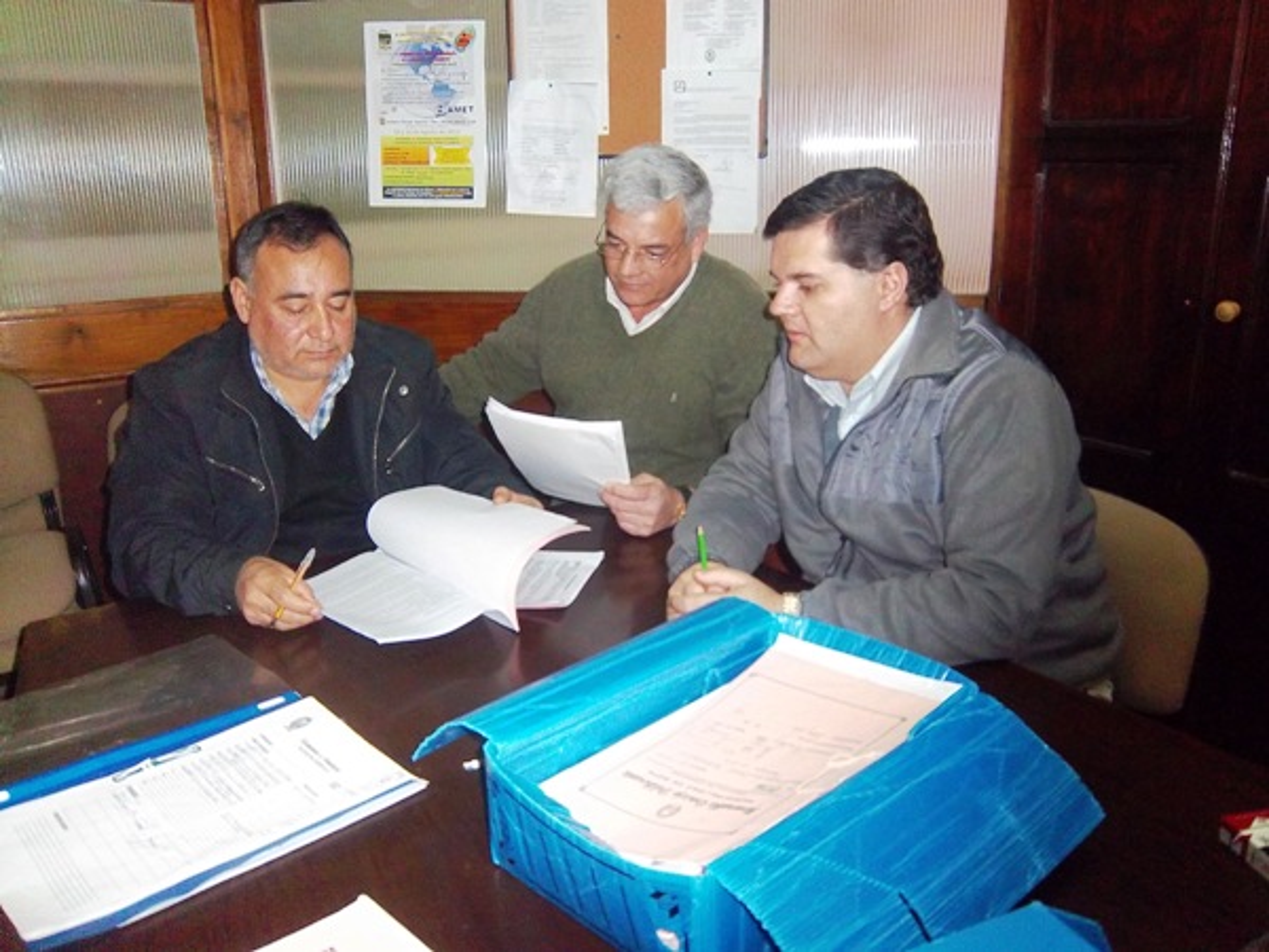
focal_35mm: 28
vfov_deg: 49.7
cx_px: 634
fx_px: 1026
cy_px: 476
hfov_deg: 63.4
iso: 320
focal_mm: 5.05
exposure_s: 1/30
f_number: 3.5
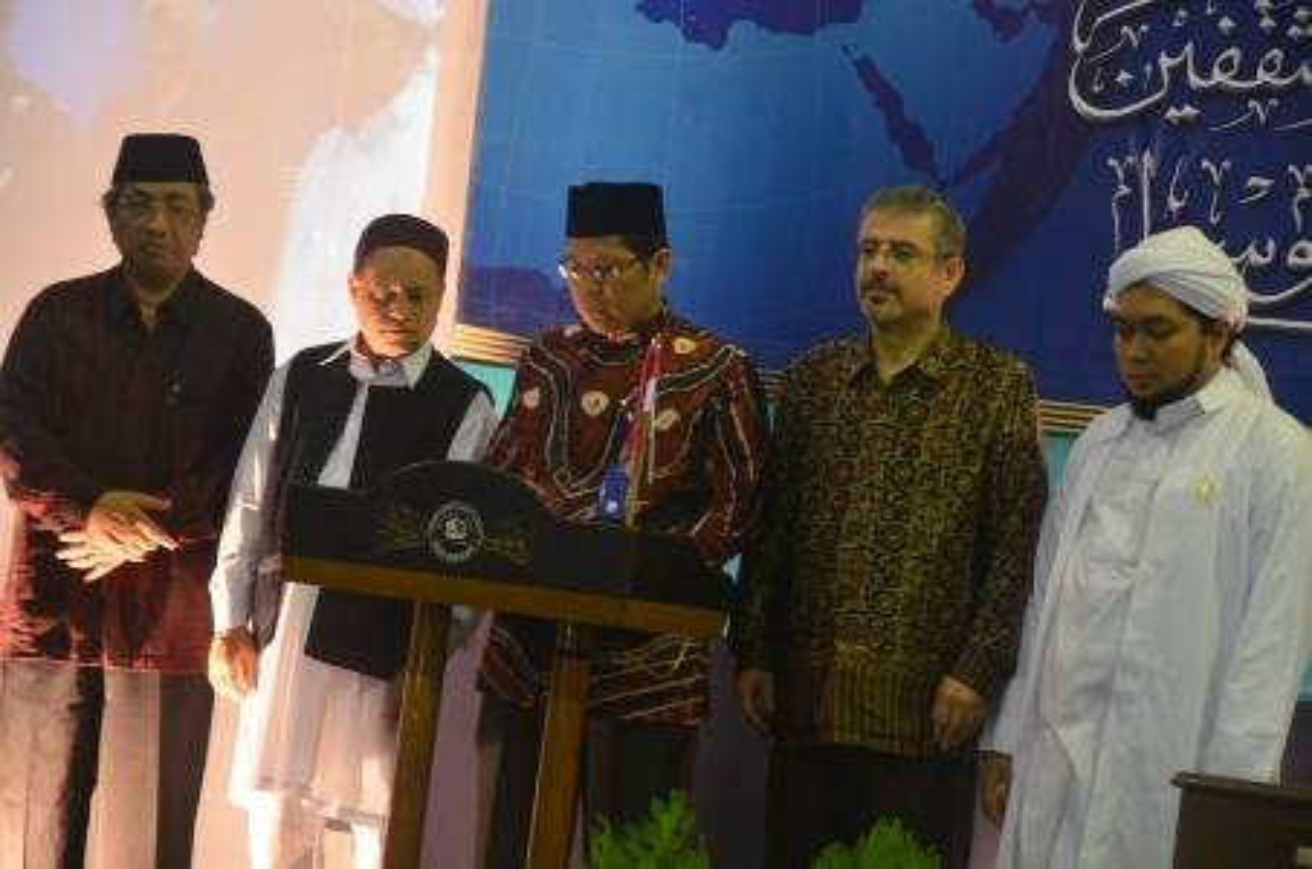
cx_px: 656
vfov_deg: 11.1
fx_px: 4473
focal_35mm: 123
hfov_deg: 16.7
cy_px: 434
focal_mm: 82
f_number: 5
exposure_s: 1/50
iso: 1600
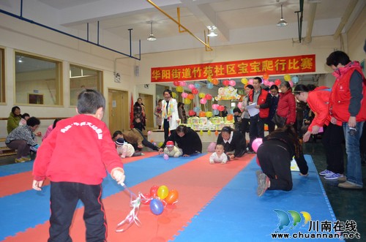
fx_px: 274
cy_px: 121
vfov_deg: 47.7
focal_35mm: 27
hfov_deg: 67.5
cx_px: 183
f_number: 3.5
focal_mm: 18
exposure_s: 1/60
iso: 2500
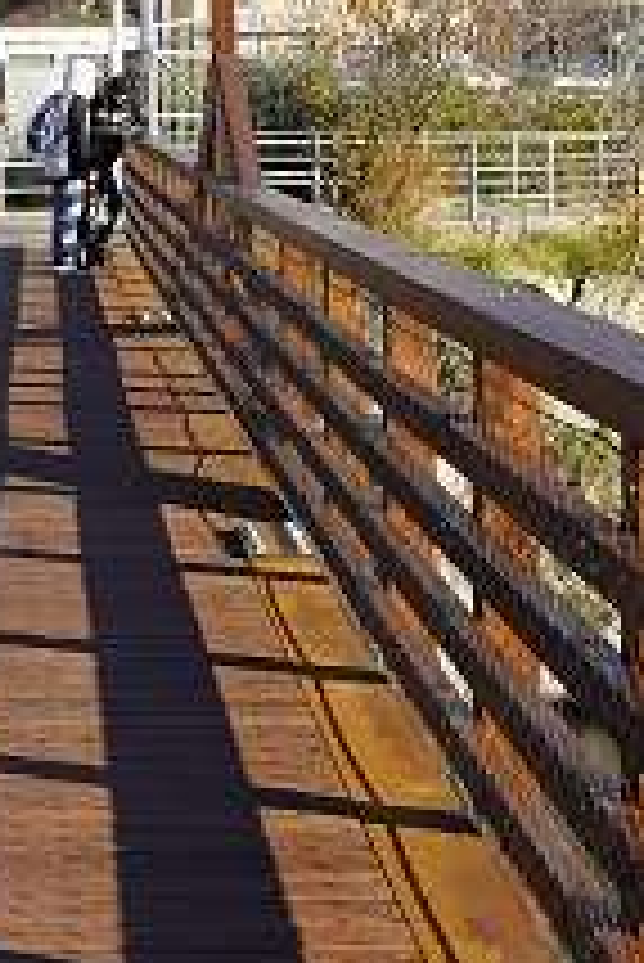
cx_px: -117
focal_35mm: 105
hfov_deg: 12.8
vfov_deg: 19.3
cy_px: 261
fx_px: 2813
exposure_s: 1/125
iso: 100
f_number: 8
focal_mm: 15
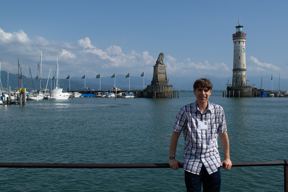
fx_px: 312
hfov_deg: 49.5
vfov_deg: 34.2
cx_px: 144
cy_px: 96
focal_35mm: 39
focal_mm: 26
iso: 200
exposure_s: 1/640
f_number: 11
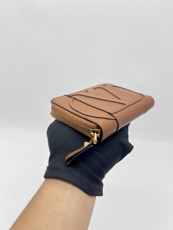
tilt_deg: -28.0
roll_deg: -0.7
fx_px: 173
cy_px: 115
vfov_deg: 67.3
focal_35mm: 26
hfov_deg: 53.1
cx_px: 86
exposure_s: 1/108
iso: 32
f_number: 1.5
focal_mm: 5.7
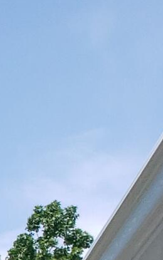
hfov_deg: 4.9
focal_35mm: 199
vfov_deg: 9.3
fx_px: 1412
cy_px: 653
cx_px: -739
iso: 50
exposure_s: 1/899
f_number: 2.4
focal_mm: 4.3
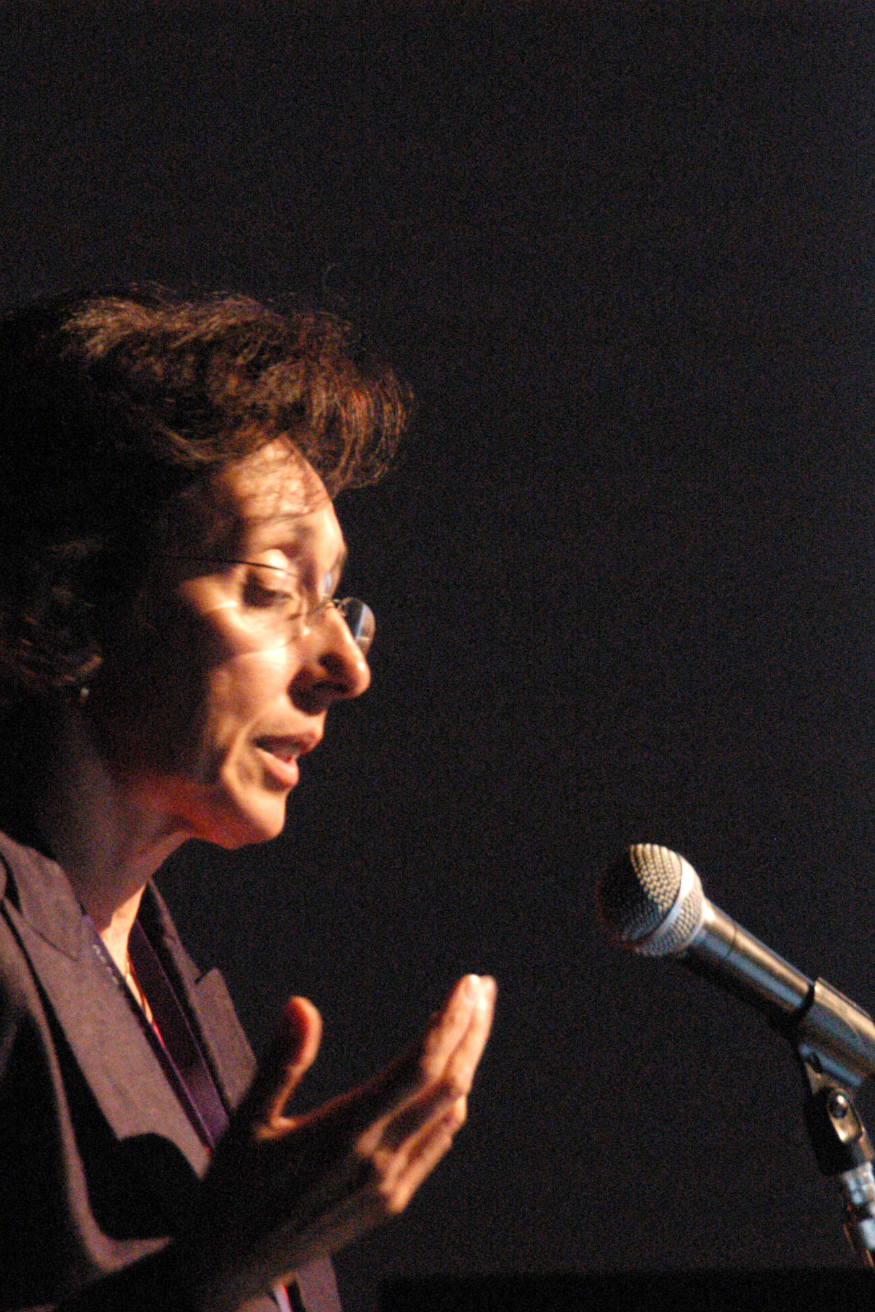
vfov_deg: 6.0
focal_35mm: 346
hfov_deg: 4.0
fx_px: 12611
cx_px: 365
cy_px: 659
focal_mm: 150
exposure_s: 1/30
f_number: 6.7
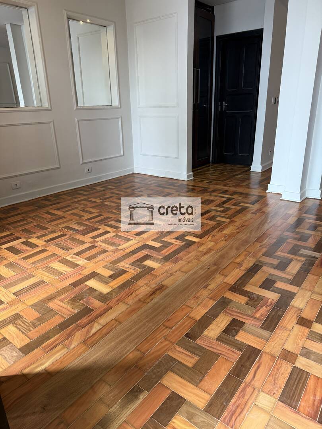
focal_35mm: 24
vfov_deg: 71.6
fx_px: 298
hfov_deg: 56.8
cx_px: 161
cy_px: 214
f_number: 1.78
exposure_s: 1/60
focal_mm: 6.76
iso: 160
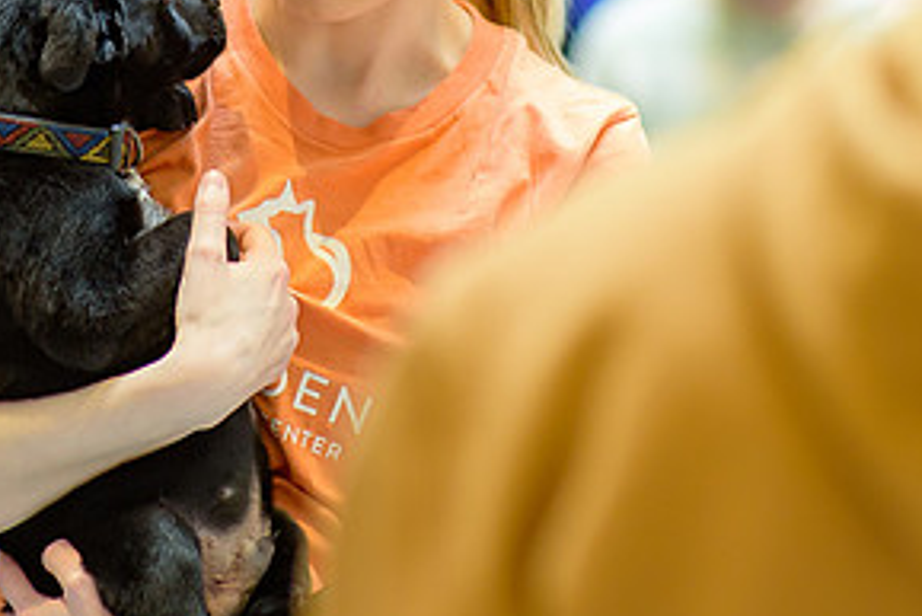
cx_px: 149
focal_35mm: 244
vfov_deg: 5.6
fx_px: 6252
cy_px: -126
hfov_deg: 8.4
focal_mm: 85
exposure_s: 1/125
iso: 800
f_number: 2
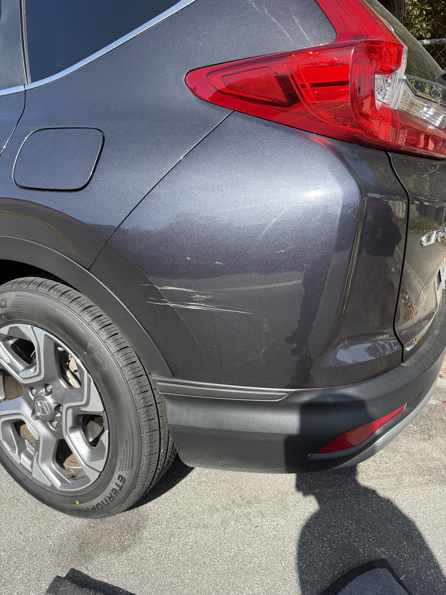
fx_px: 412
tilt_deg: -19.5
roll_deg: +0.9
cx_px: 223
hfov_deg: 56.8
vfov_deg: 71.6
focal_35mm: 24
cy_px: 298
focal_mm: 6.76
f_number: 1.78
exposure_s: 1/2110
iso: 100
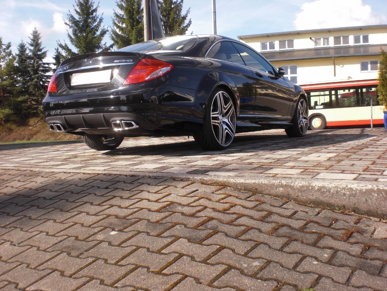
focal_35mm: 38
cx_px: 194
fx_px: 425
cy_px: 146
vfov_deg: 37.7
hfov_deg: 49.0
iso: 64
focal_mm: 6.3
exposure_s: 1/200
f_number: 5.6
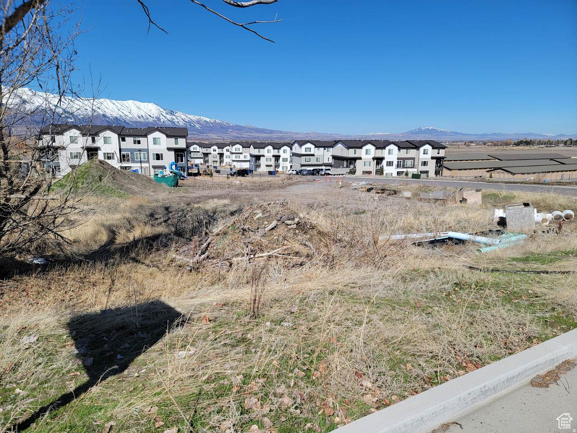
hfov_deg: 71.6
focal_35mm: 24
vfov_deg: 56.8
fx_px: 400
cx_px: 288
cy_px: 216
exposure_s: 1/1457
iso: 16
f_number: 1.8
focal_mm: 6.7
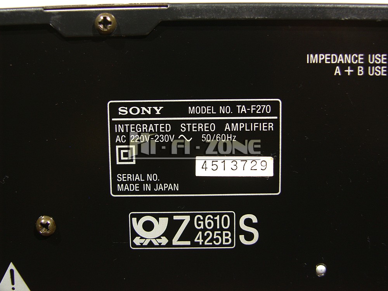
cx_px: 194
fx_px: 616
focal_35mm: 55
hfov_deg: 34.9
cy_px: 146
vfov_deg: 26.6
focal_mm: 14.2
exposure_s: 1/60
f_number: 2.8
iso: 50
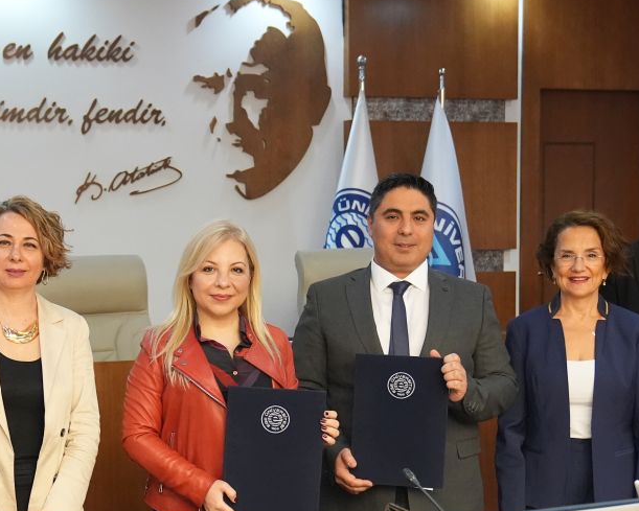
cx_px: 245
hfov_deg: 25.0
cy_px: 423
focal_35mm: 76
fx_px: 1438
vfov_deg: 19.9
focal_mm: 33
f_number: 3.2
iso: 4000
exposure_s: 1/400
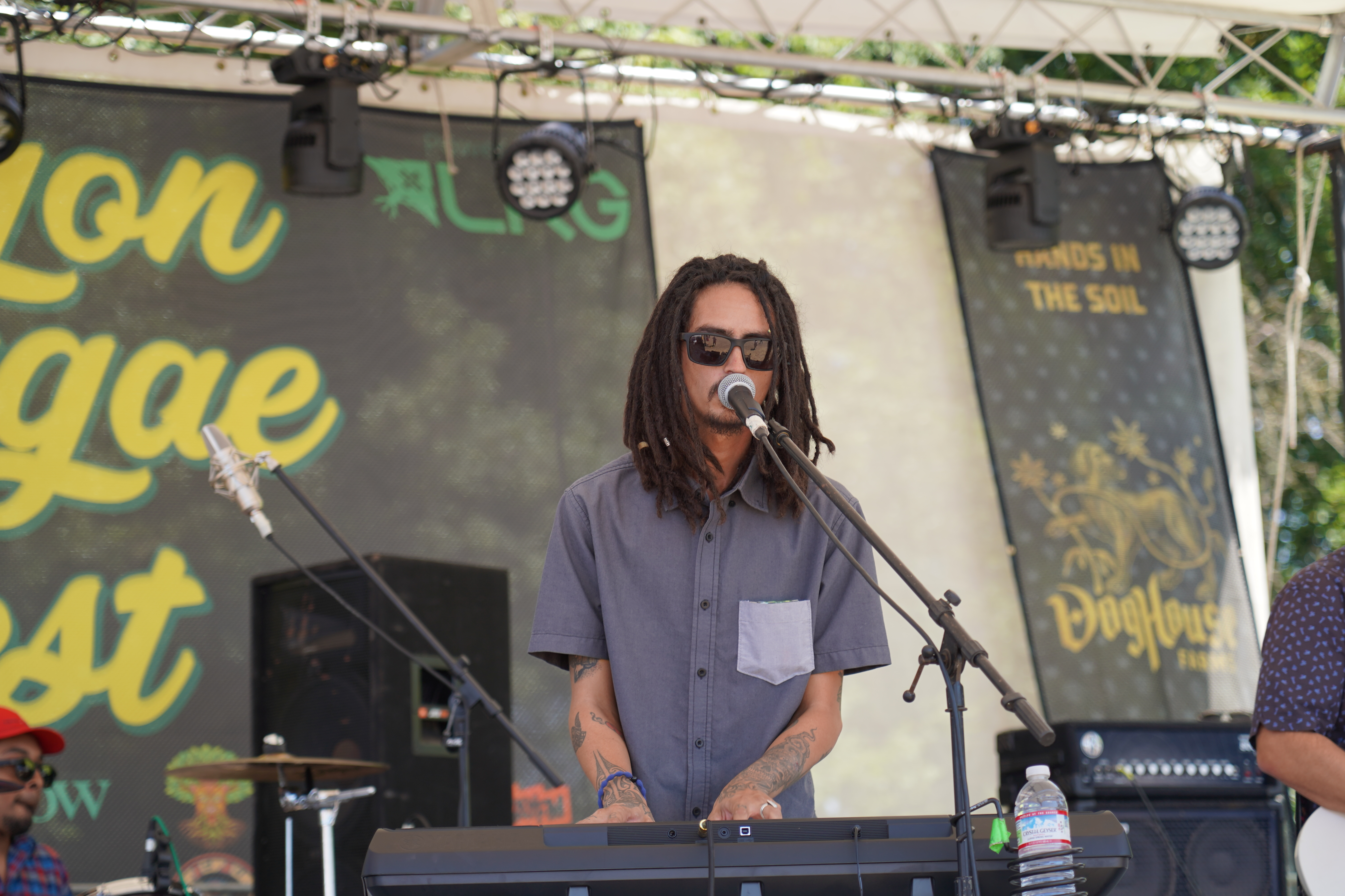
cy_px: 448
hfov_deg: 19.5
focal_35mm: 105
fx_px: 3923
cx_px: 672
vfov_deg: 13.0
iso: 100
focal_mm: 105
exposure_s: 1/200
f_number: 4
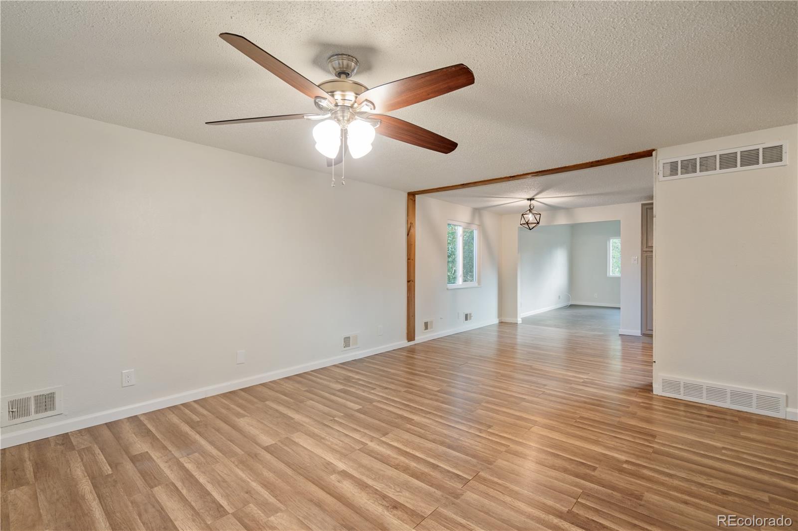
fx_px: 355
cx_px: 399
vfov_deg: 73.7
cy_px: 266
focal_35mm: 16
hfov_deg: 96.7
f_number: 4
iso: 100
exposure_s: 1/8
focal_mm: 16
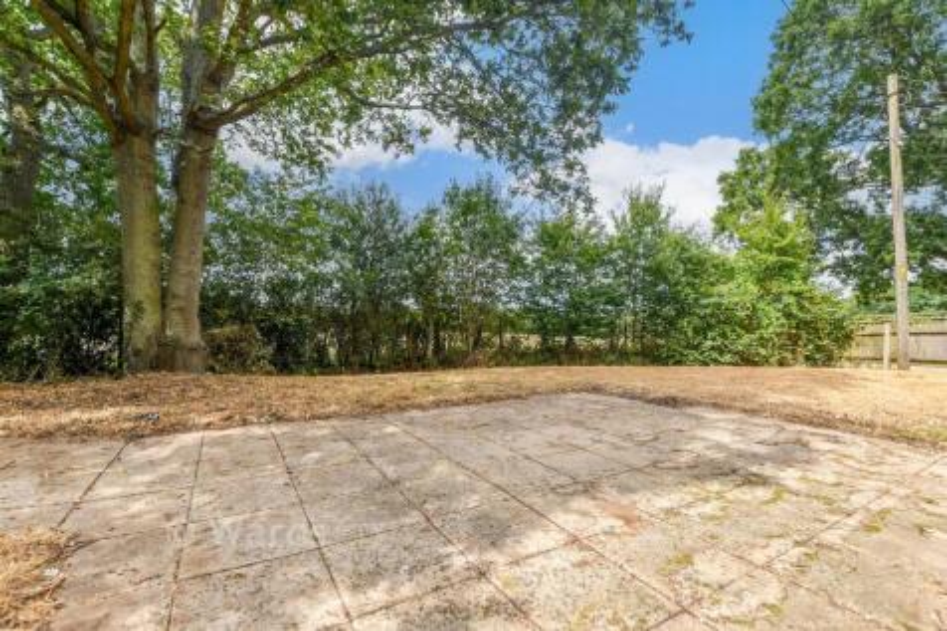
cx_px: 474
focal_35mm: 15
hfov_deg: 100.4
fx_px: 394
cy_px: 316
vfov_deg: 77.3
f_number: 8
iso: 160
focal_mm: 10
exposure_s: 1/200
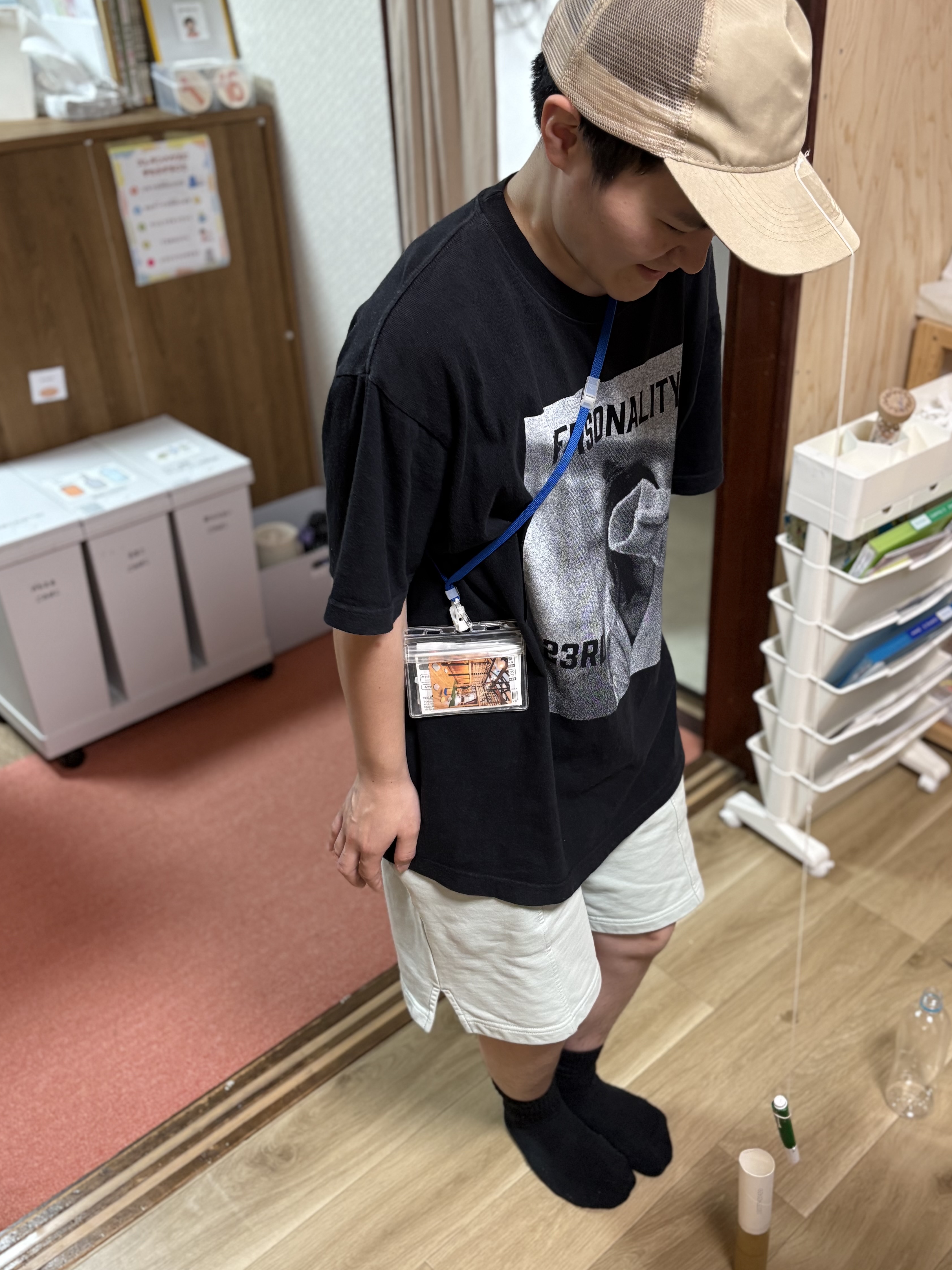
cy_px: 629
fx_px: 1210
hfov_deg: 42.7
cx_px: 587
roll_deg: +0.8
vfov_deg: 55.4
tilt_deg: -31.5
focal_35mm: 33
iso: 200
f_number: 1.6
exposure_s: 1/60
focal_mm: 5.96
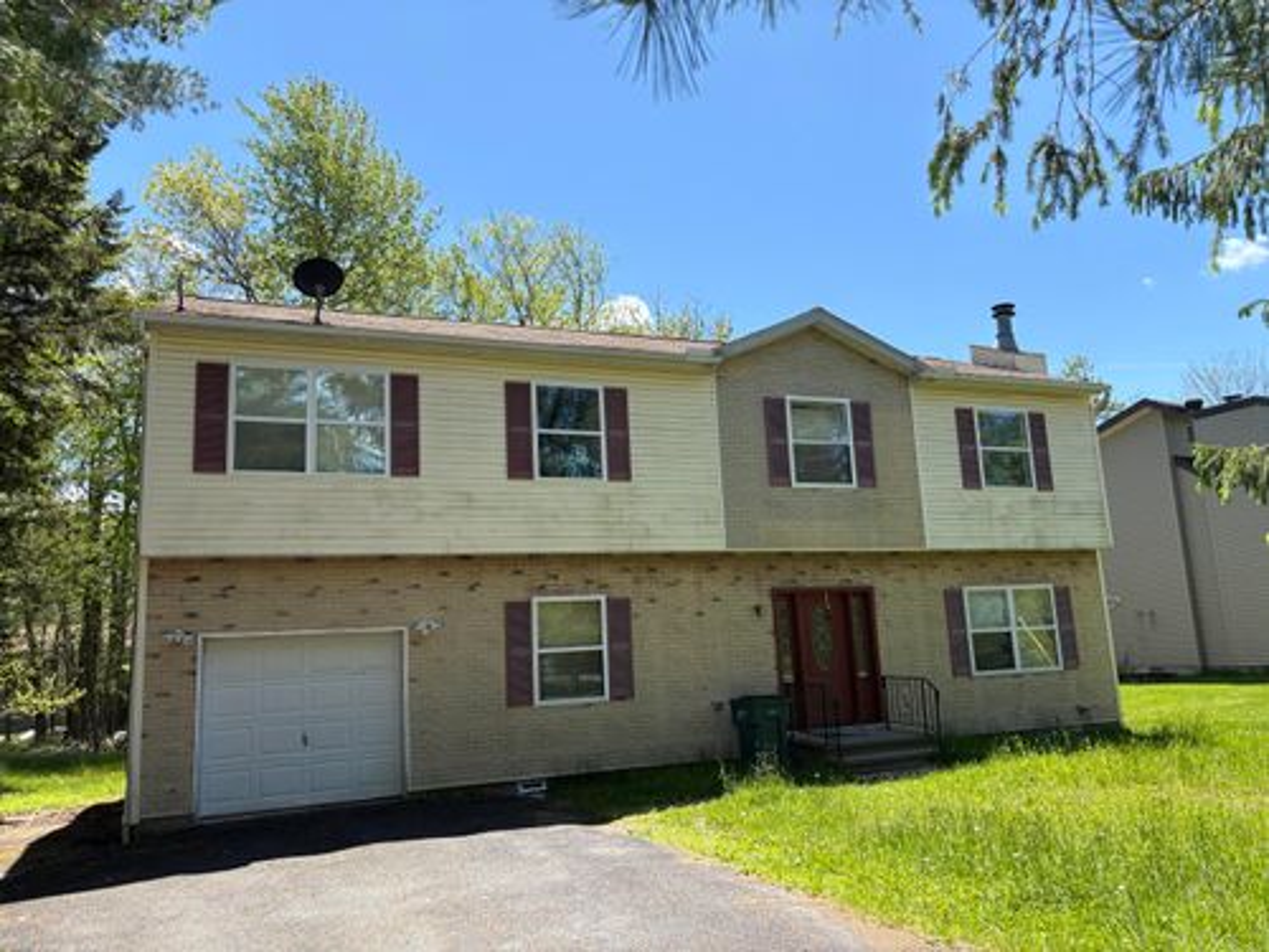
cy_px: 476
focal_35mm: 26
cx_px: 634
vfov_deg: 53.1
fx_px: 953
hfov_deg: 67.3
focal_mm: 5.96
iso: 50
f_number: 1.6
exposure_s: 1/1848
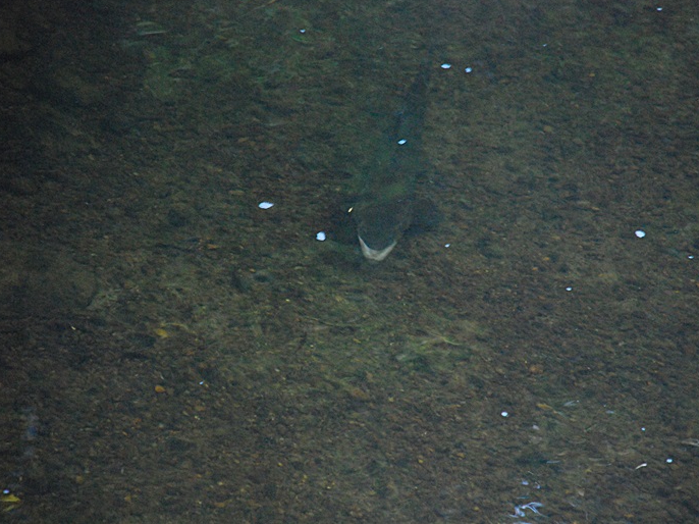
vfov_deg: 6.5
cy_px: 252
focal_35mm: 228
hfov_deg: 8.7
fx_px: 4594
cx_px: 402
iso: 1600
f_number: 5.6
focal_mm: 135
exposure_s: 1/25
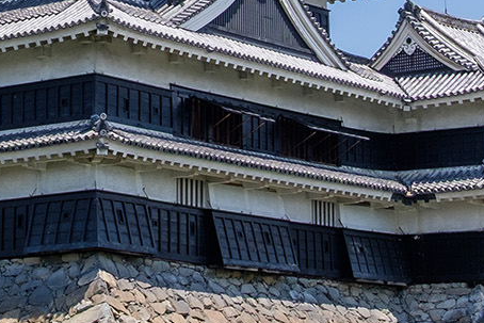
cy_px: -21
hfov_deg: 15.5
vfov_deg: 10.4
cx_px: 70
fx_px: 1762
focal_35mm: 131
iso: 200
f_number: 8
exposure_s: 1/420
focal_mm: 20.8
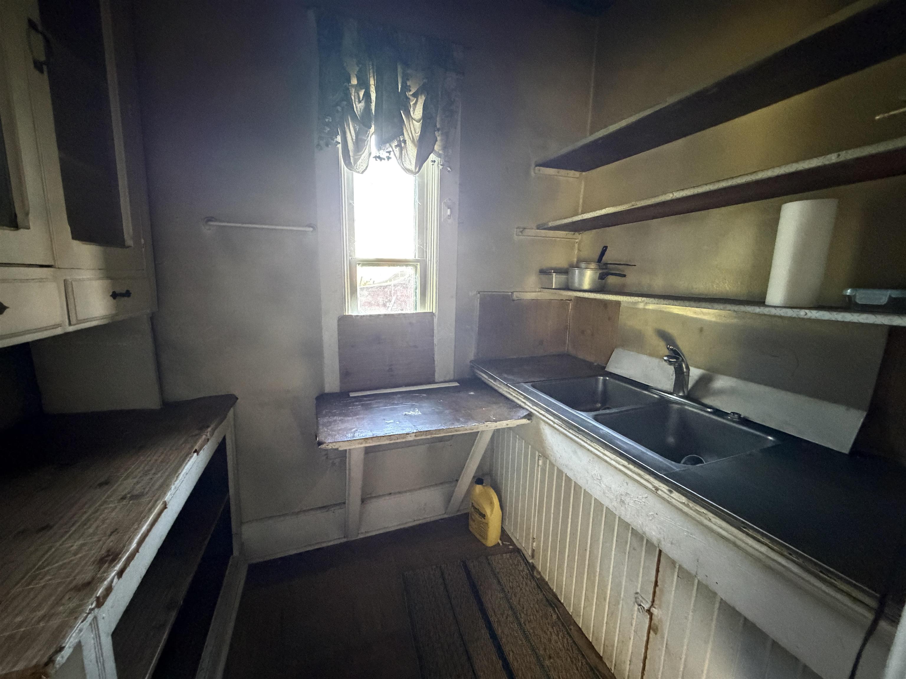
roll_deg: -1.0
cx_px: 453
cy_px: 340
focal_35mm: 14
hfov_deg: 102.1
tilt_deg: -11.9
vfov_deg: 85.7
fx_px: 366
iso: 1250
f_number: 2.2
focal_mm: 2.22
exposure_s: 1/45
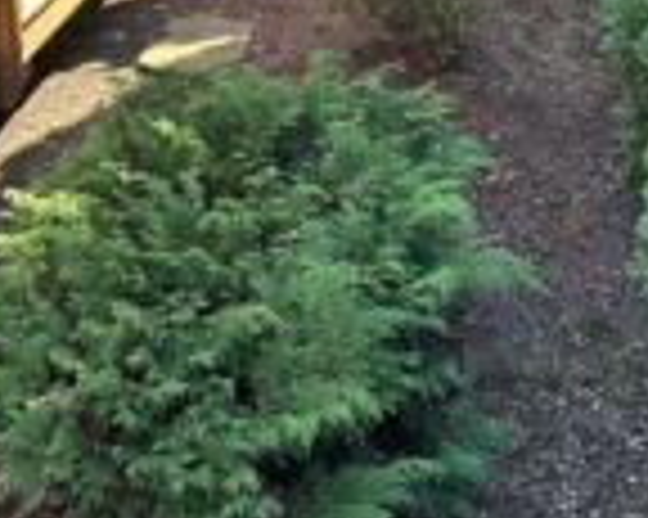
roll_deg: -1.9
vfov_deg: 21.4
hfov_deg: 29.1
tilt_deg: -10.3
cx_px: 261
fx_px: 1246
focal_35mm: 65
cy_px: -140
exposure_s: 1/384
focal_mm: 6.86
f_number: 1.78
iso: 80
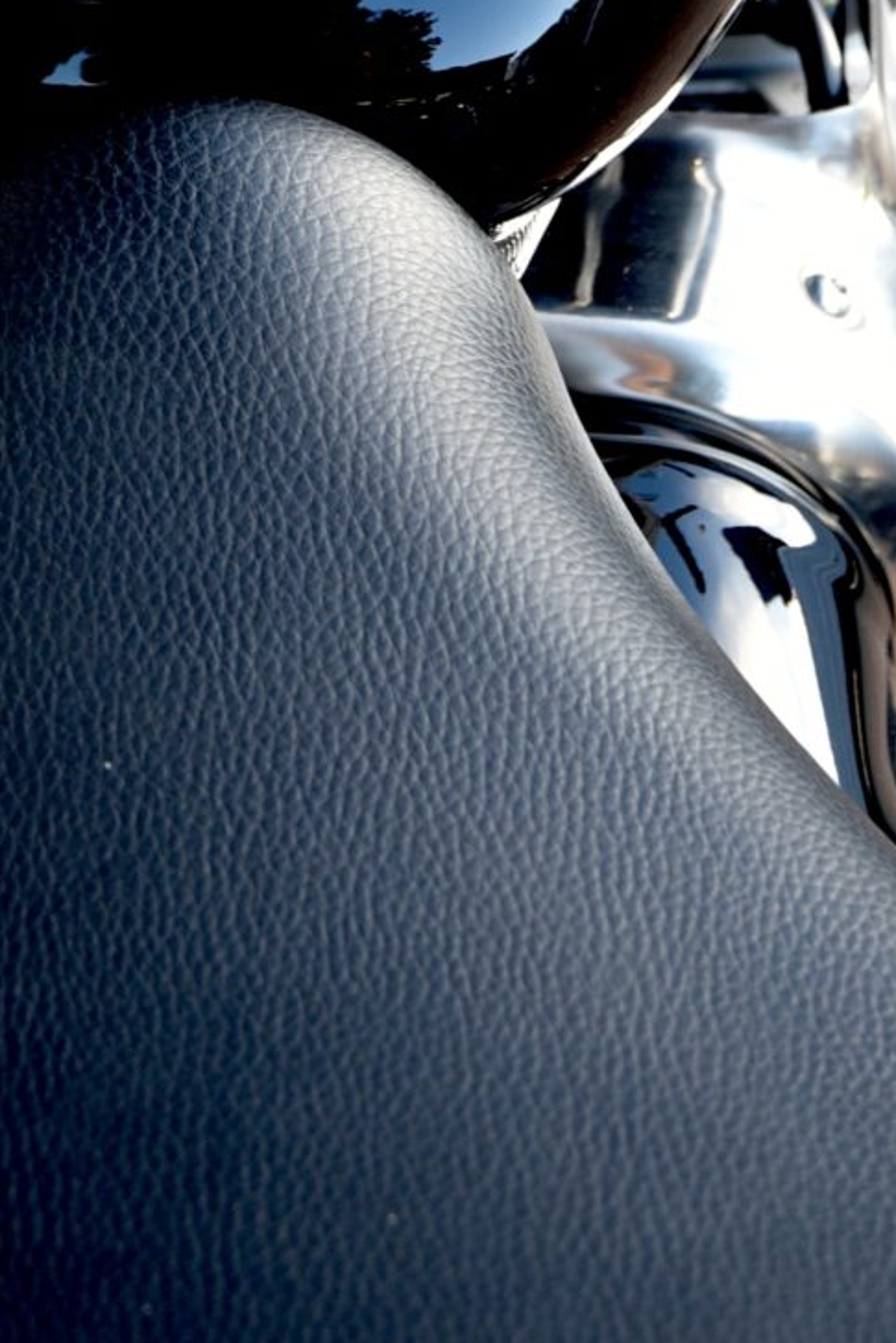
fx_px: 6306
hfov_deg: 8.1
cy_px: -634
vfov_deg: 11.7
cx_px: 250
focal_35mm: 169
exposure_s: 1/80
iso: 200
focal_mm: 48
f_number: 4.5
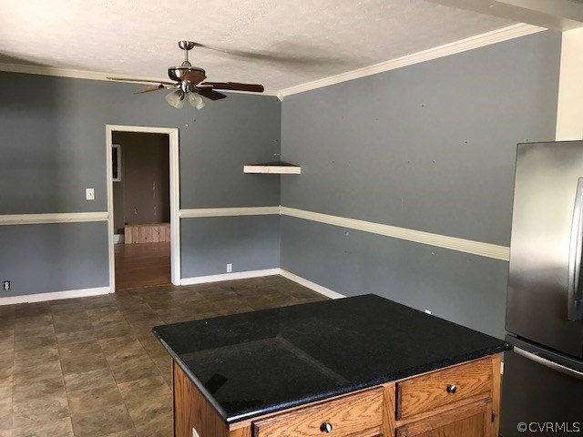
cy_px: 218
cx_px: 292
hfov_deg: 63.4
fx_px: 472
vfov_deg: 49.7
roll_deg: -0.6
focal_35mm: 28
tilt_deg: -6.4
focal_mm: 3.99
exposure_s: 1/15
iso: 50
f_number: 1.8
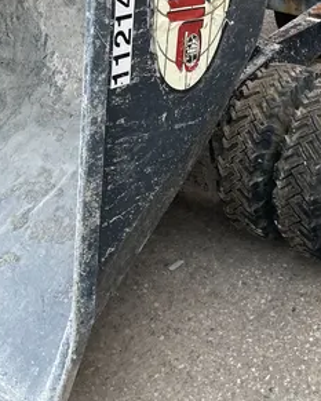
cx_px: 205
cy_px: -42
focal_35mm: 64
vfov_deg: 27.1
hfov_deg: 23.8
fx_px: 760
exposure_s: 1/121
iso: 80
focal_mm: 4.2
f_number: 1.6
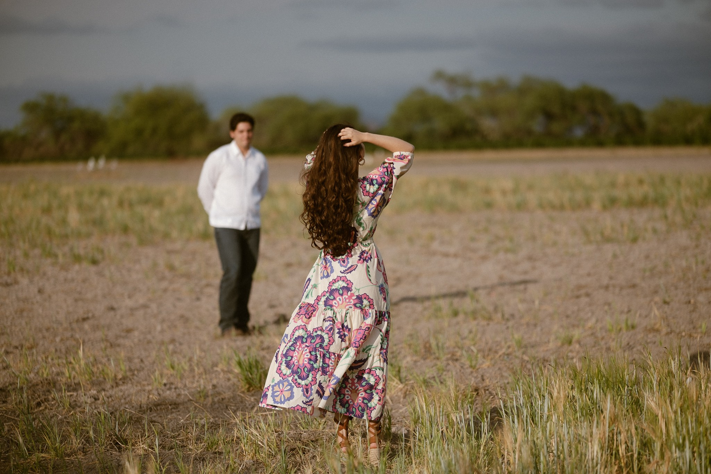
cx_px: 356
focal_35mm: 113
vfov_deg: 12.1
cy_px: 237
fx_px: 2231
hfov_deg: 18.1
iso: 80
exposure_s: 1/5000
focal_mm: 75
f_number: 1.2
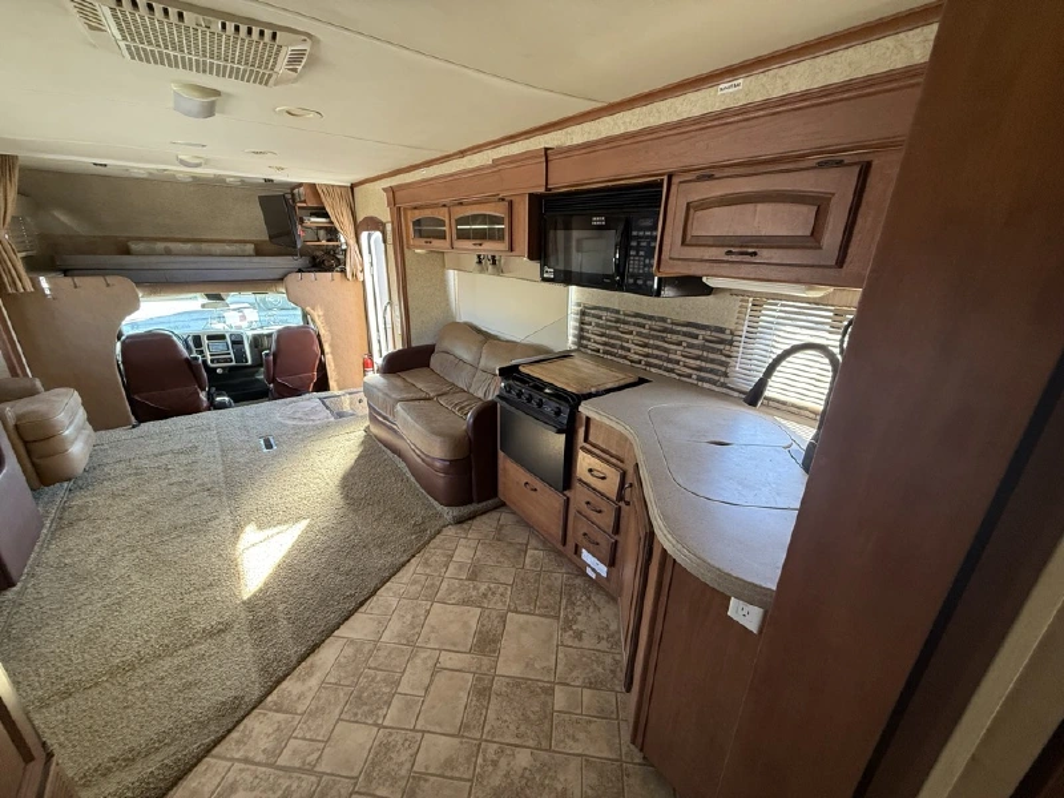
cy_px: 399
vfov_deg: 85.7
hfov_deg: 102.1
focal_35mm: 14
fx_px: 430
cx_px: 532
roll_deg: -1.1
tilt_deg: -19.5
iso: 250
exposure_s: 1/99
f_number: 2.2
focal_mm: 2.22
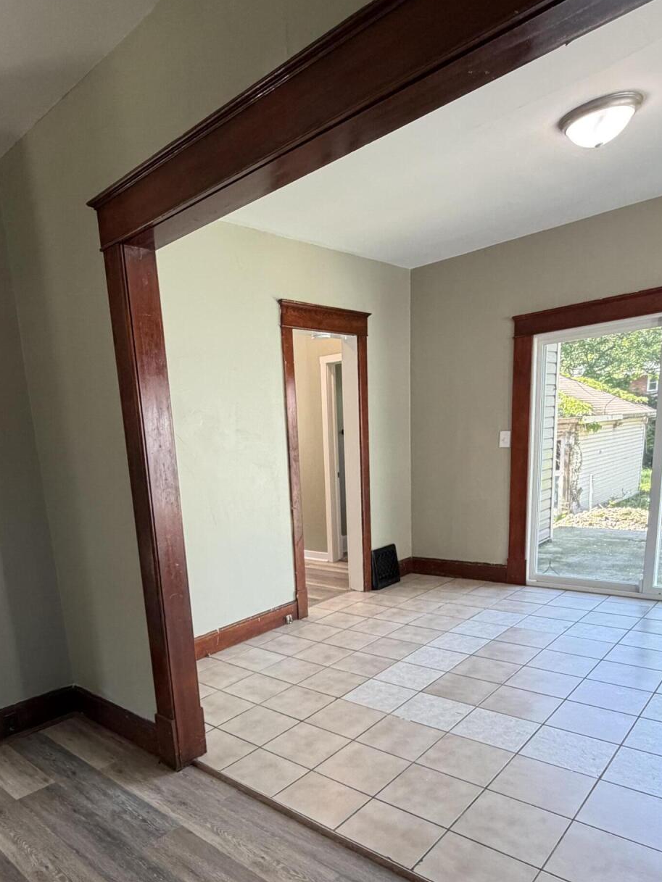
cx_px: 239
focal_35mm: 23
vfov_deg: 72.1
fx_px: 586
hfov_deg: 58.0
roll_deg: +3.8
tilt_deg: -13.6
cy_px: 575
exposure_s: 1/120
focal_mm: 2.22
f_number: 2.2
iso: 250
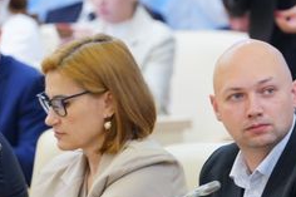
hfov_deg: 3.5
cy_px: 246
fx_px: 4872
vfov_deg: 2.3
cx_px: 290
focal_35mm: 593
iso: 800
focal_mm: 200
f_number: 5
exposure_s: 1/40
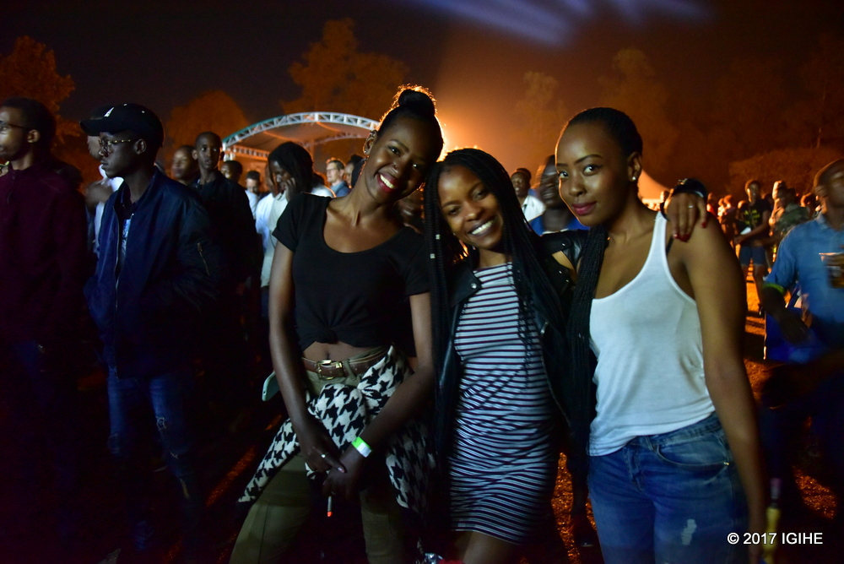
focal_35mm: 35
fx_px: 821
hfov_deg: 54.4
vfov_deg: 37.9
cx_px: 422
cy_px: 282
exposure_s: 1/10
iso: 6400
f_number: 4
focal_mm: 35
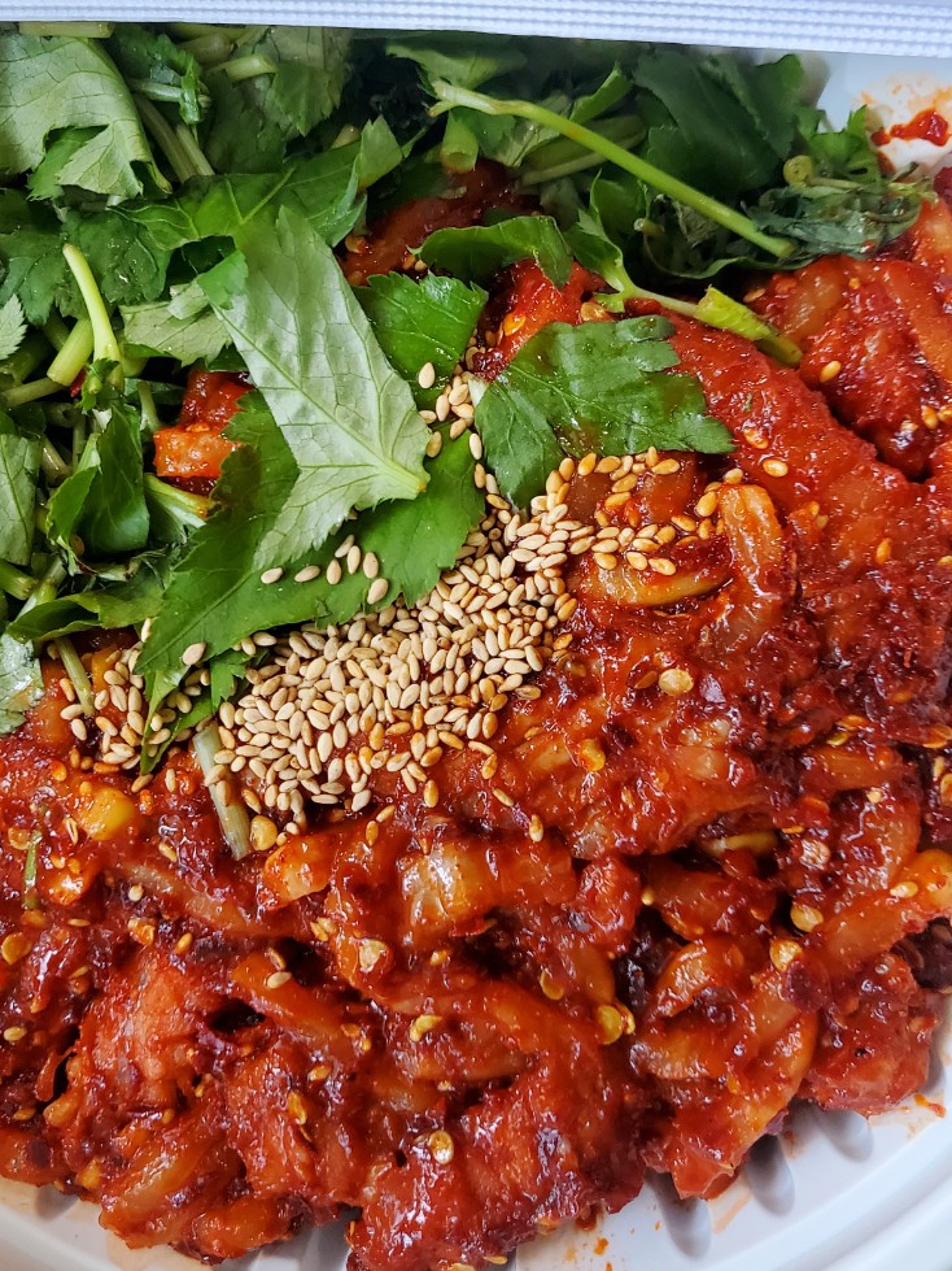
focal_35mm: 34
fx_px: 1247
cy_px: 515
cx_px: 354
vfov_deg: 53.6
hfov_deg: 41.5
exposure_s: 1/120
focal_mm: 4.25
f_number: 1.8
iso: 250
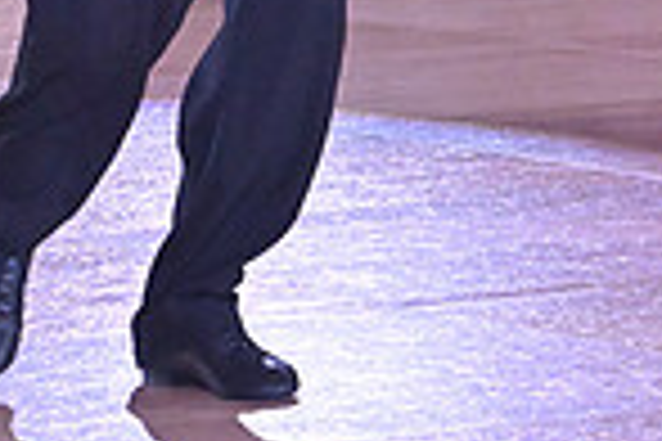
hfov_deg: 6.0
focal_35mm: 340
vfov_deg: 4.0
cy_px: -349
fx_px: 6252
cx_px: -378
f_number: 8
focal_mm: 86
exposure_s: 1/400
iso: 6400
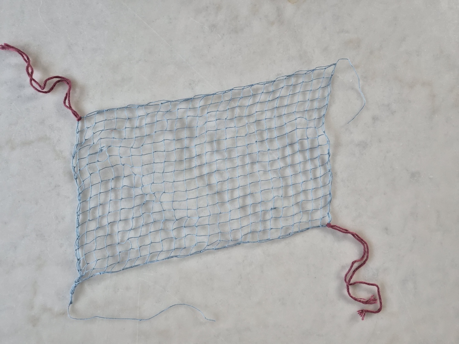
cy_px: 172
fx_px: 305
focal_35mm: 23
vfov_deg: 58.9
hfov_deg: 73.9
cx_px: 230
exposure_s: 1/180
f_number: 1.8
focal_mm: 5.4
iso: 200
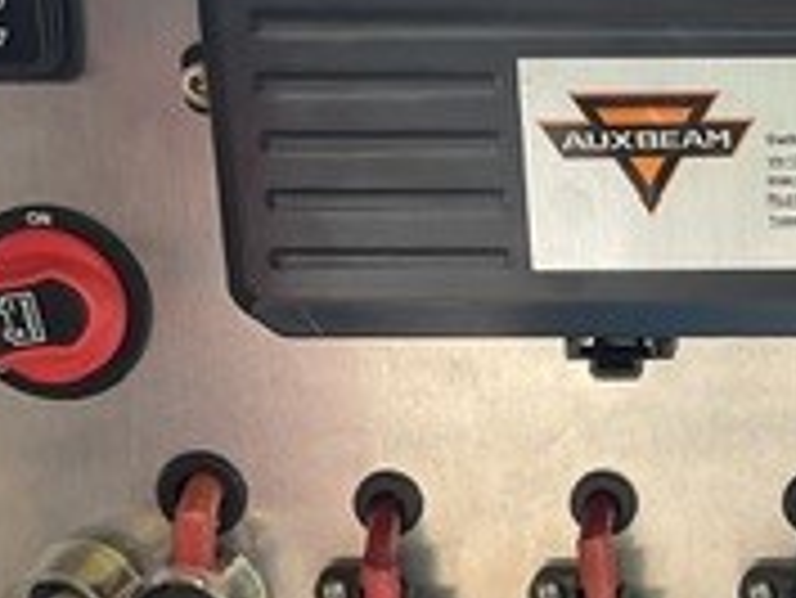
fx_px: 2416
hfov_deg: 17.8
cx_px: 949
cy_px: 562
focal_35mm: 105
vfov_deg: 14.0
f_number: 1.8
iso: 25
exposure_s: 1/100
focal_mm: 3
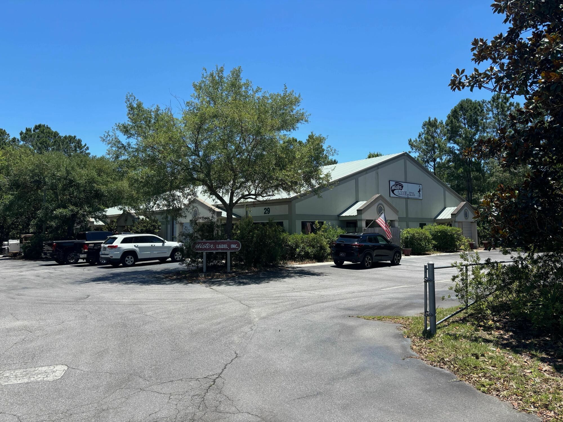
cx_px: 282
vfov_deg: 53.1
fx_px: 423
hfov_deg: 67.3
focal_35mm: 26
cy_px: 211
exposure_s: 1/2571
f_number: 1.6
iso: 50
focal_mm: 5.96
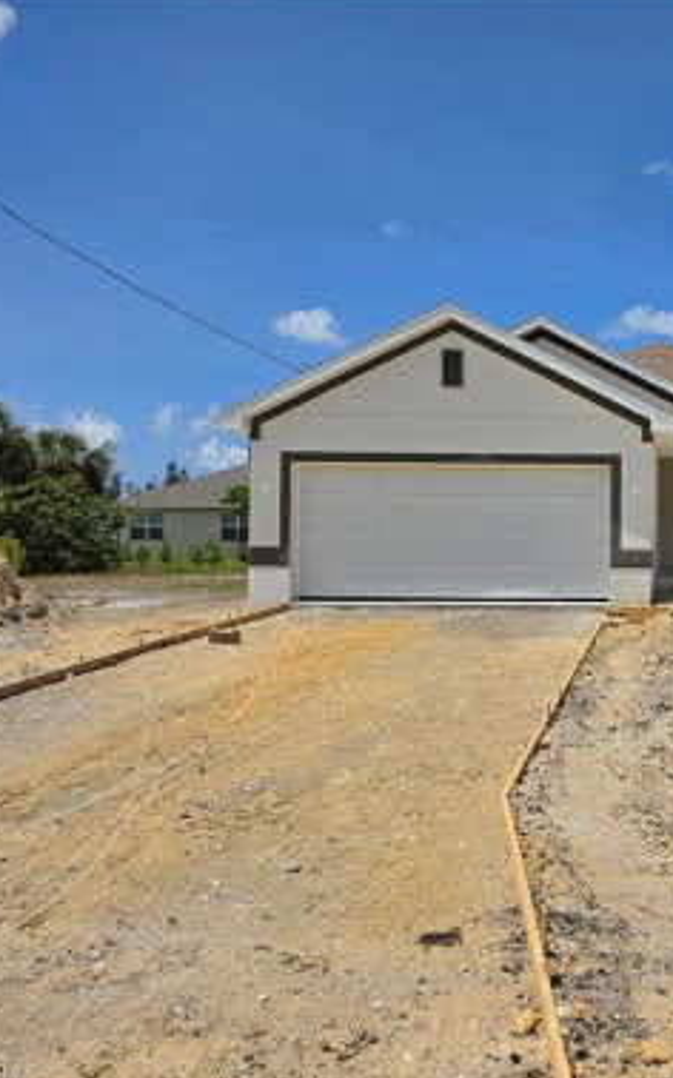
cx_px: 664
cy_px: 539
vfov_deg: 58.2
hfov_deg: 34.9
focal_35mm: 33
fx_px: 969
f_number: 1.4
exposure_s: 1/7939
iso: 40
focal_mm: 6.5
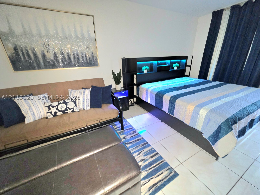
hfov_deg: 106.2
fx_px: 98
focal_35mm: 13
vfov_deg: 89.9
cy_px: 98
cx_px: 130
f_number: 1.9
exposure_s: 1/8.01
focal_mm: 2.2
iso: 400
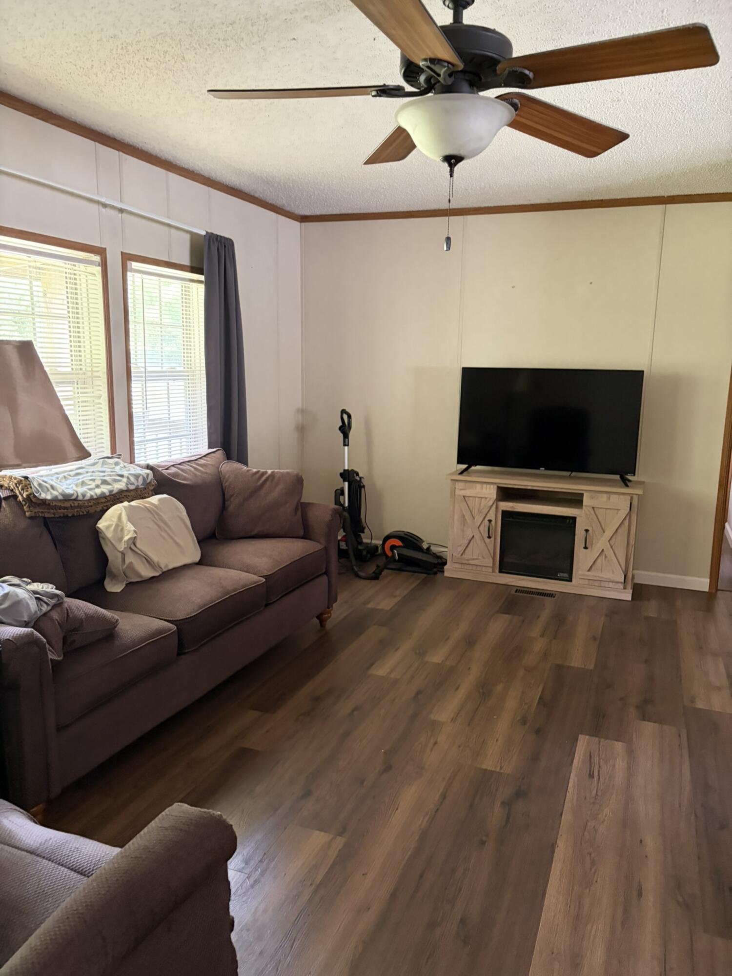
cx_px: 366
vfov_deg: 67.3
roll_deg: -1.7
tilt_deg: -10.1
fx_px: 733
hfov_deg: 53.1
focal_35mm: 26
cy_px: 488
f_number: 1.6
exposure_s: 1/40
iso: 500
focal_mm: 5.96
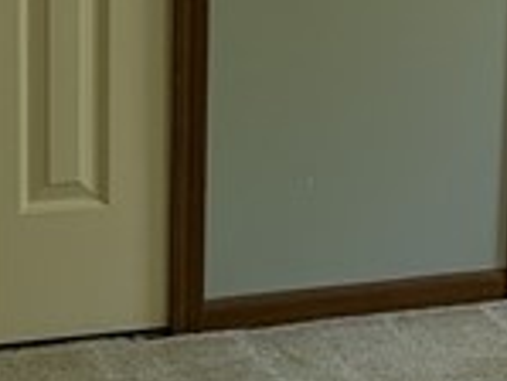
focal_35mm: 165
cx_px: 720
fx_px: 2419
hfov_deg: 11.5
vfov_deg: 9.0
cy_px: 41
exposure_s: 1/41.1
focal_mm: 6.9
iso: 68
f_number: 1.68
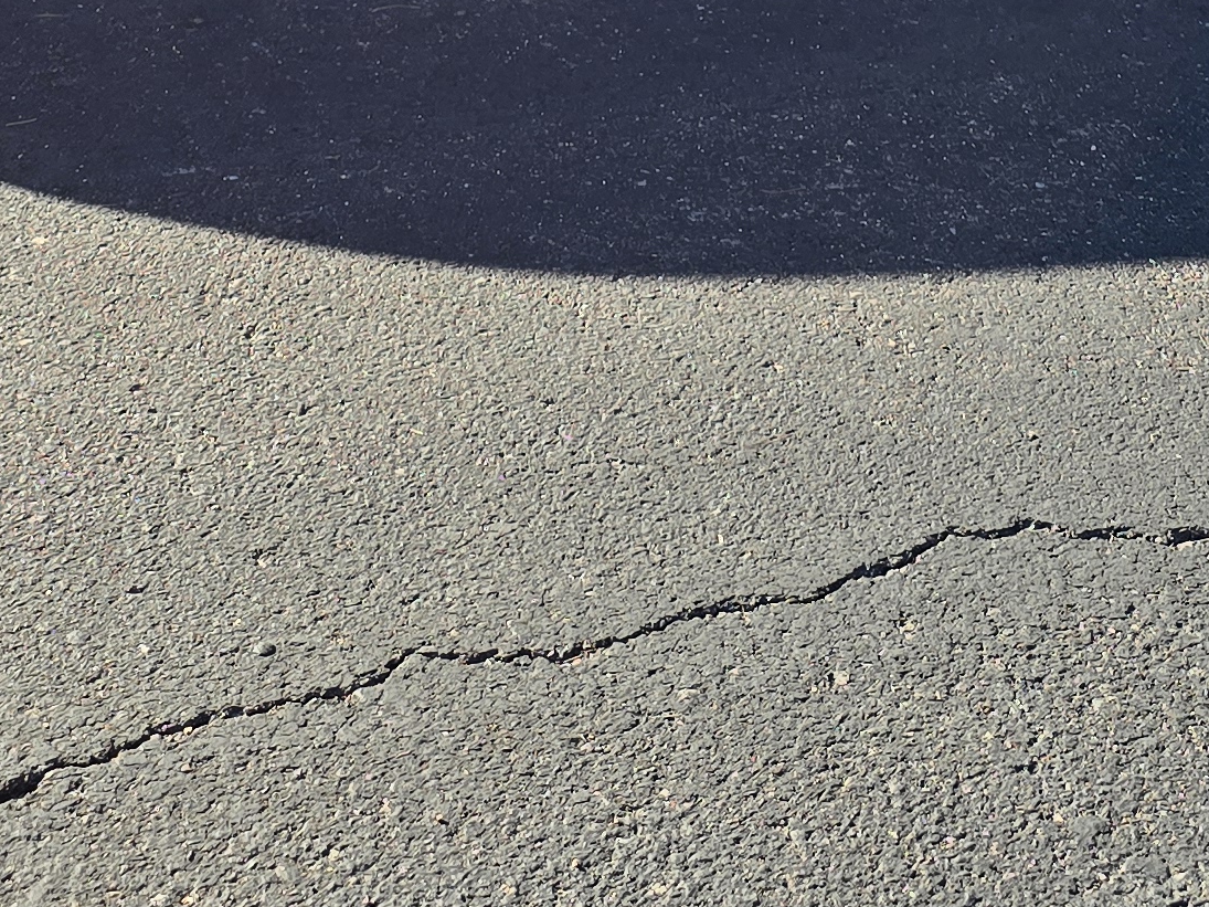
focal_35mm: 84
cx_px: 632
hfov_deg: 23.3
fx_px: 2933
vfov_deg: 15.8
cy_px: -546
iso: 12
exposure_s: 1/217
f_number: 1.7
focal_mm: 6.3
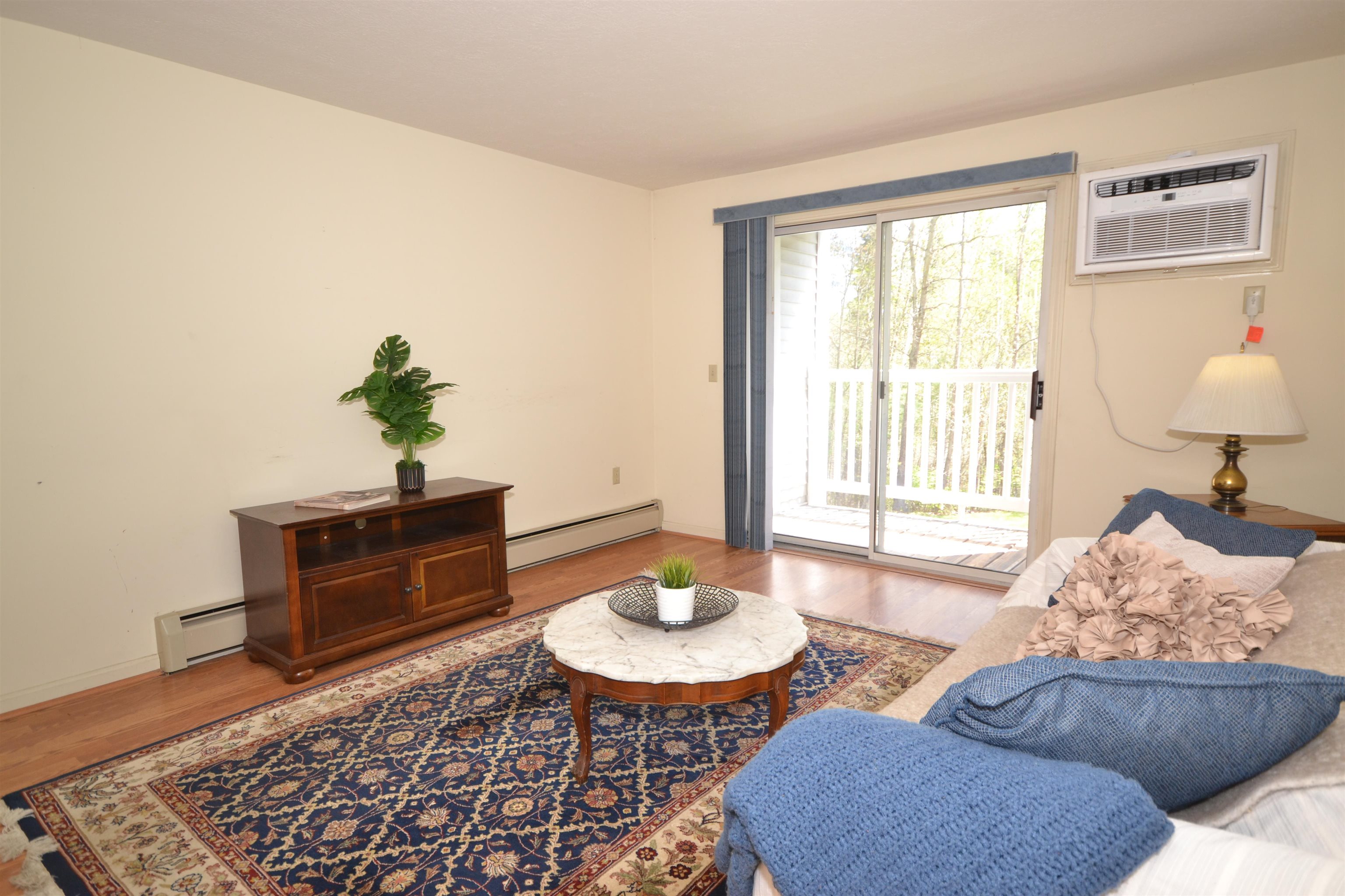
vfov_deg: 63.2
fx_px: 728
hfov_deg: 85.4
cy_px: 448
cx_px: 672
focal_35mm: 20
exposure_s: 1/100
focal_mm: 13
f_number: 5.6
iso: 400
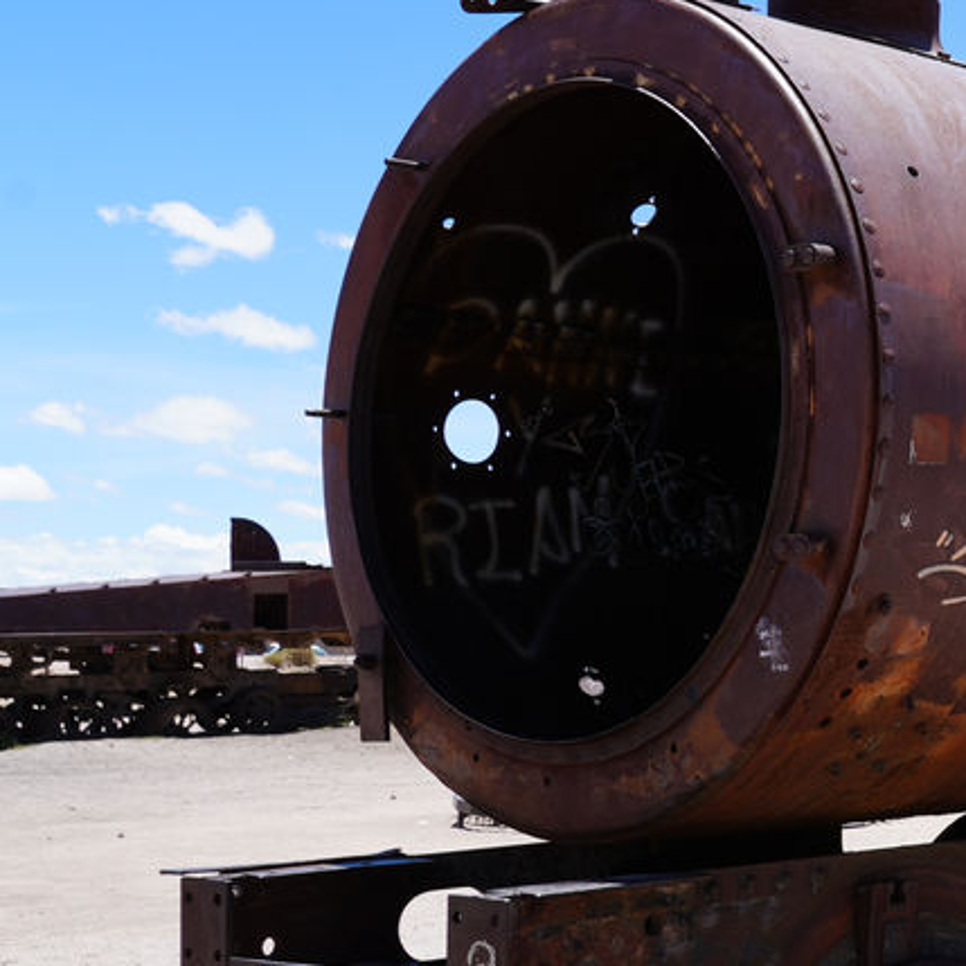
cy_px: 438
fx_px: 2399
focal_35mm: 76
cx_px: 1513
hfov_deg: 19.4
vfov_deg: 22.8
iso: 100
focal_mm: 24
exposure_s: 1/125
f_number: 9
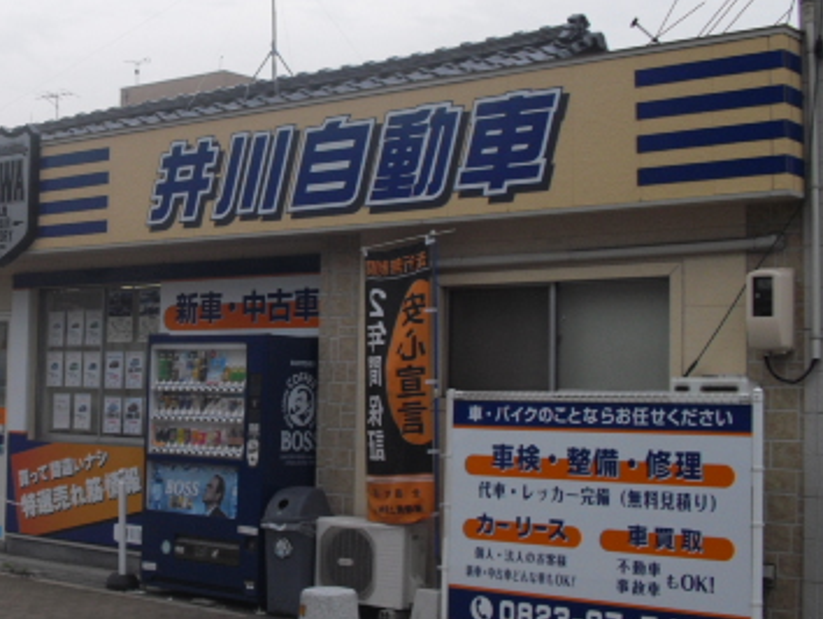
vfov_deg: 22.6
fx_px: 1546
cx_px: 133
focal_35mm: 65
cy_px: 254
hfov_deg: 29.0
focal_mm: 6.3
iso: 100
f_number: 7.8
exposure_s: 1/100
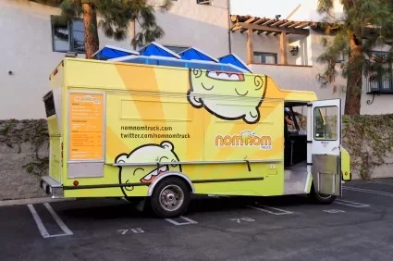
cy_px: 130
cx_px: 196
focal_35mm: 38
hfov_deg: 50.8
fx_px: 414
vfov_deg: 34.9
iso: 400
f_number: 5.6
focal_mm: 38
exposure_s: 1/125
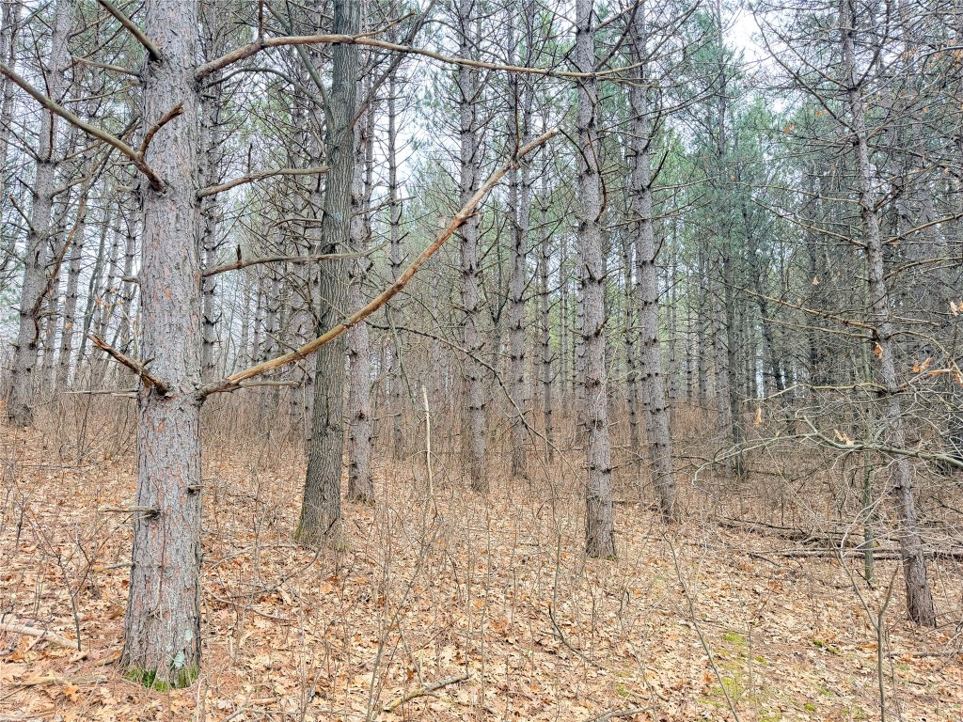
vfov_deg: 56.8
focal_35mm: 24
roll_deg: -1.1
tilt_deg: +7.8
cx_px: 482
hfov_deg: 71.6
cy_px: 361
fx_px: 668
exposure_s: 1/174
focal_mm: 6.76
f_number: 1.78
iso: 80
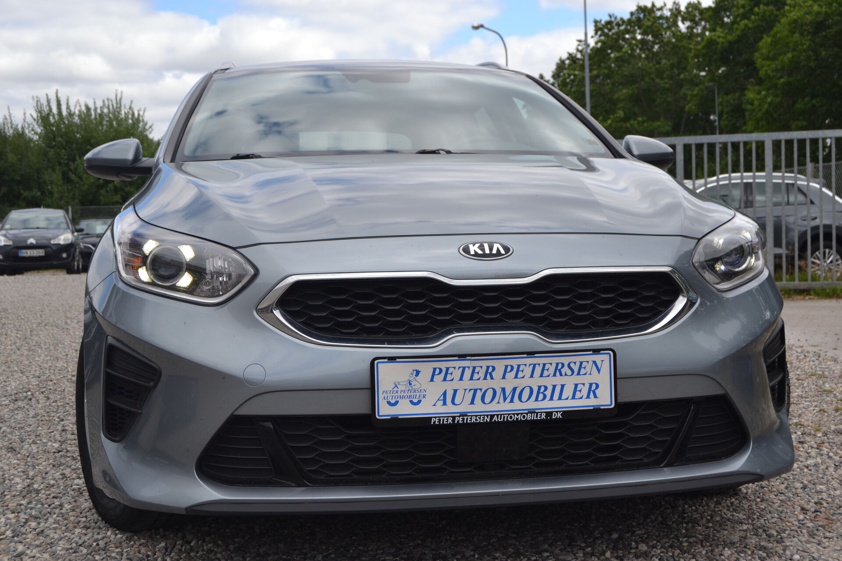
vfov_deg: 28.9
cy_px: 280
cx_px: 421
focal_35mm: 46
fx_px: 1087
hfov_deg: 42.3
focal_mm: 31
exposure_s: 1/250
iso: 100
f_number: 8
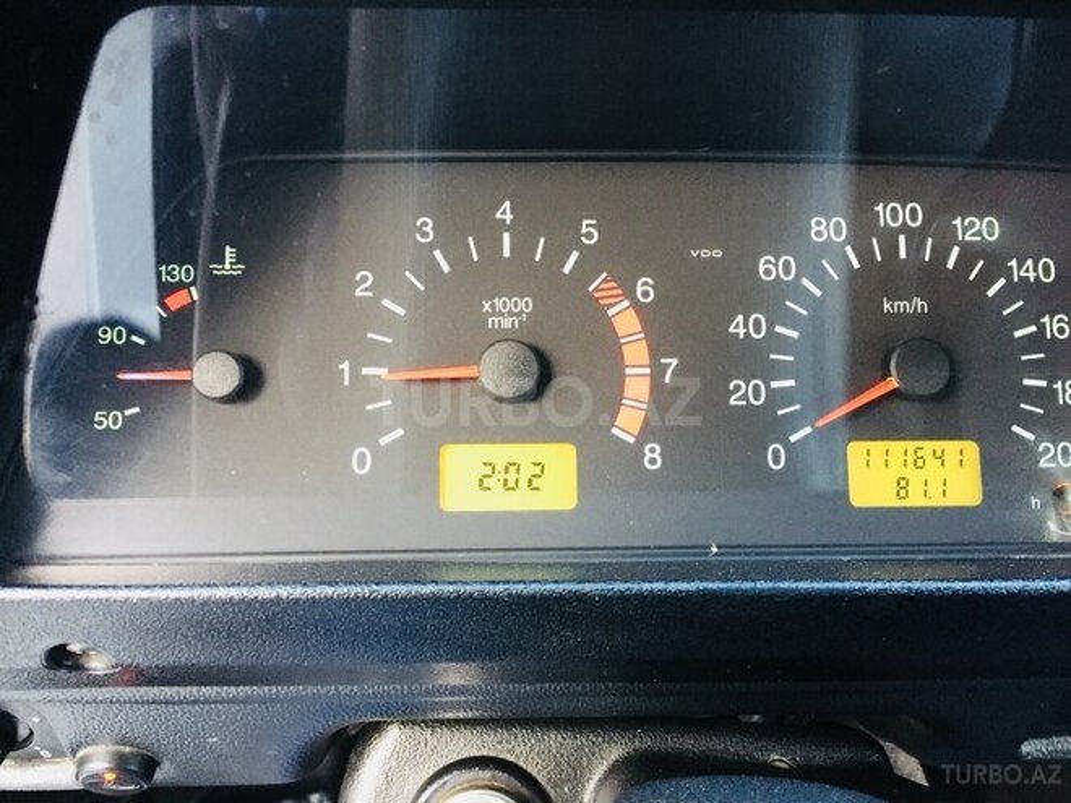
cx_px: 536
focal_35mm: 29
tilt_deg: -29.3
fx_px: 897
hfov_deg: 61.7
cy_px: 402
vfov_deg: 48.2
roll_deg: -1.7
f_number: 2.2
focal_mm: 4.15
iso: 250
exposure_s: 1/20
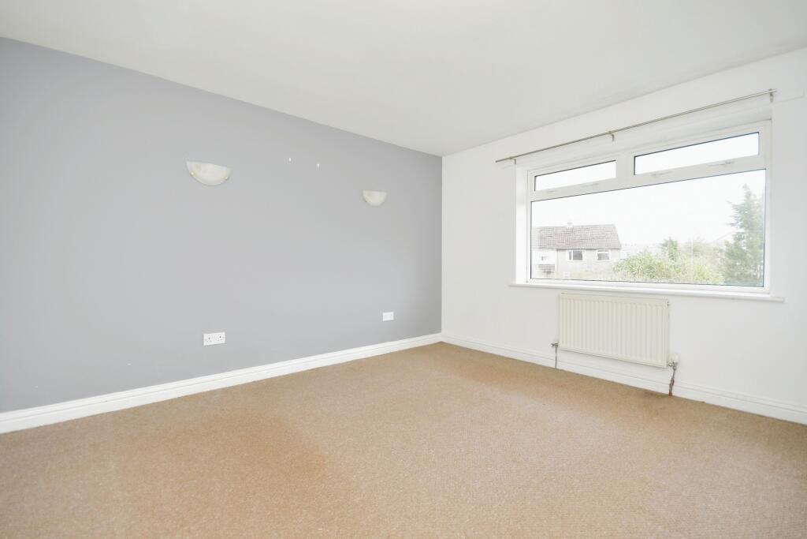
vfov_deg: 77.3
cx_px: 404
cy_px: 270
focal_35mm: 15
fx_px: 336
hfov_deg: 100.4
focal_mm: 10
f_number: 8
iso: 400
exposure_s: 1/80
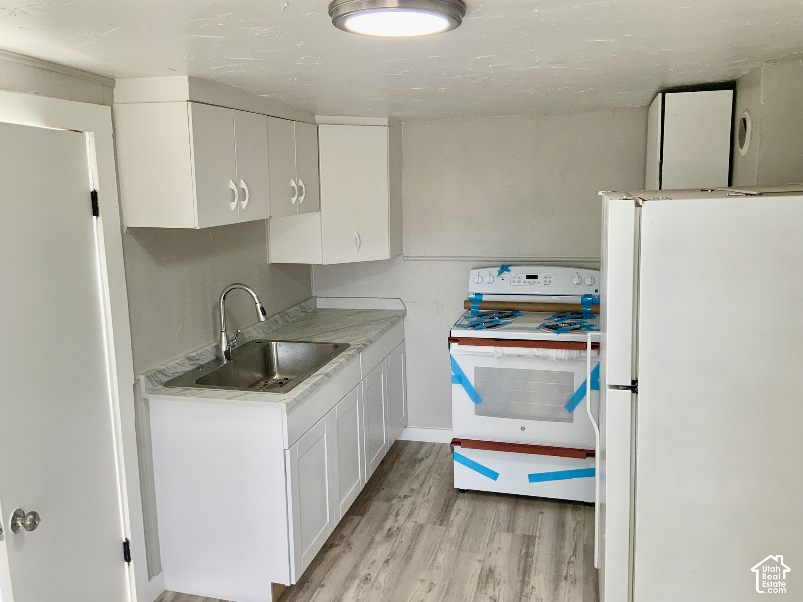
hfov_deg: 61.7
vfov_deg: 48.2
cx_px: 402
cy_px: 301
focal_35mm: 29
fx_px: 673
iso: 64
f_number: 1.8
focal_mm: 3
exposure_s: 1/120
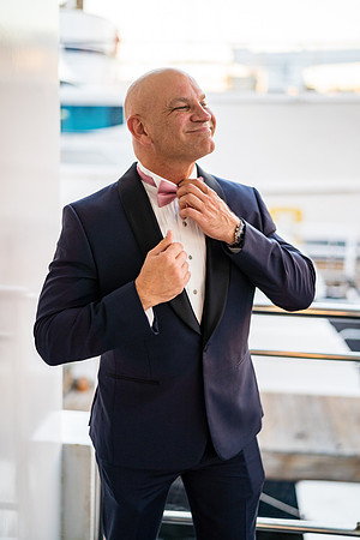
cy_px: 270
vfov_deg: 39.6
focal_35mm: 50
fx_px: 750
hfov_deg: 27.0
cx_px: 180
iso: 400
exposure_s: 1/400
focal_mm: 50
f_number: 1.4
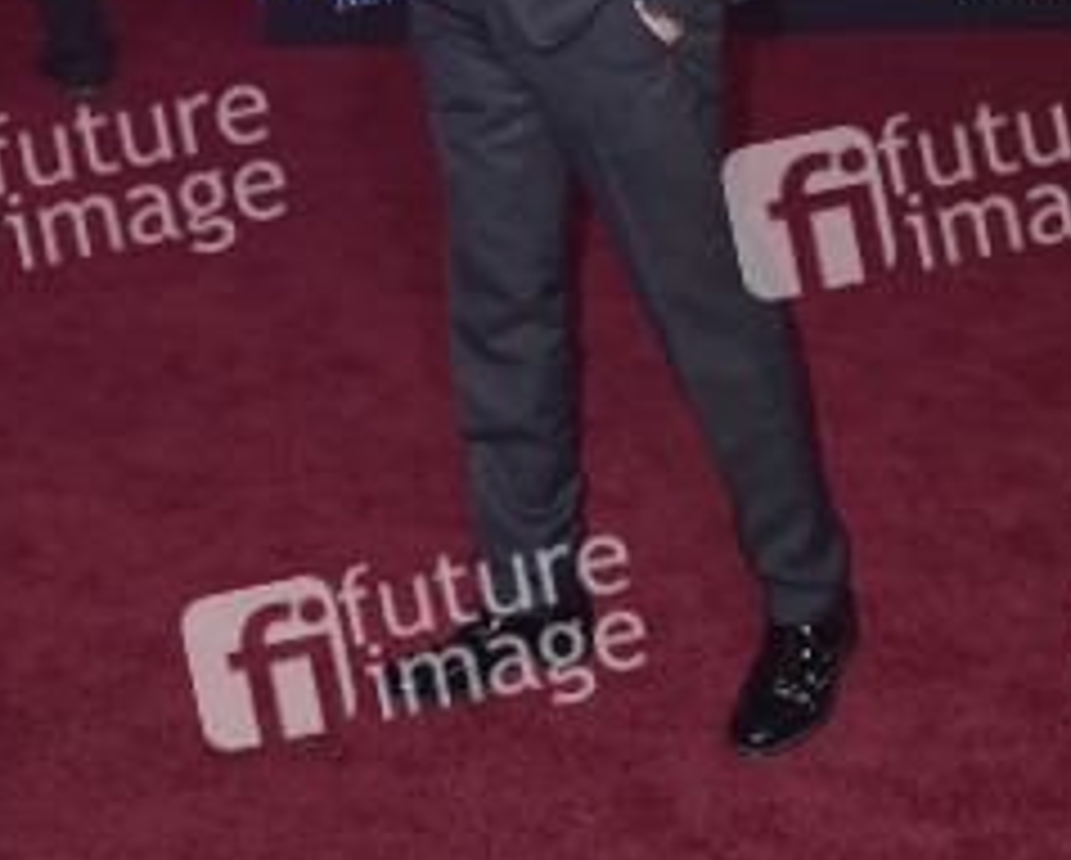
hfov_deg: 30.0
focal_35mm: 63
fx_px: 1999
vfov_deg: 23.1
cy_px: -32
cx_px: 547
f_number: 6.3
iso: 400
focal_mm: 40
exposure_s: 1/250
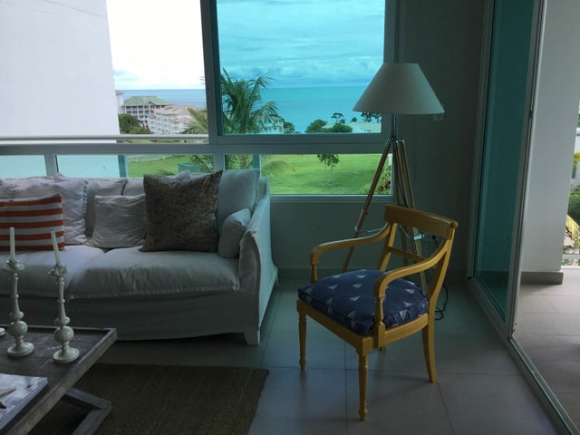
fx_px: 519
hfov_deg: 58.4
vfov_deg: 45.4
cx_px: 290
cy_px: 218
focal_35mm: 31
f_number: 2.4
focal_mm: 3.3
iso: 25
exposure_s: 1/646
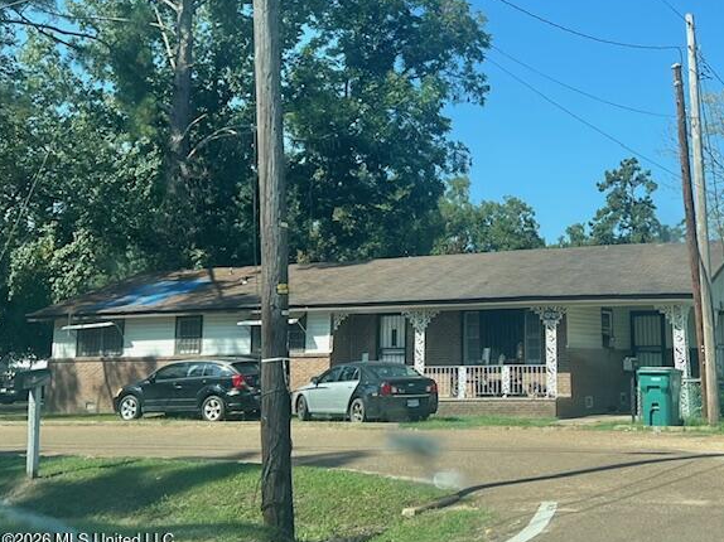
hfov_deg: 61.5
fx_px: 606
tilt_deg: +10.5
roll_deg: -1.4
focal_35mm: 29
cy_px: 265
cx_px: 399
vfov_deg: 48.2
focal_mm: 5.7
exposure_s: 1/2083
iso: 50
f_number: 1.5
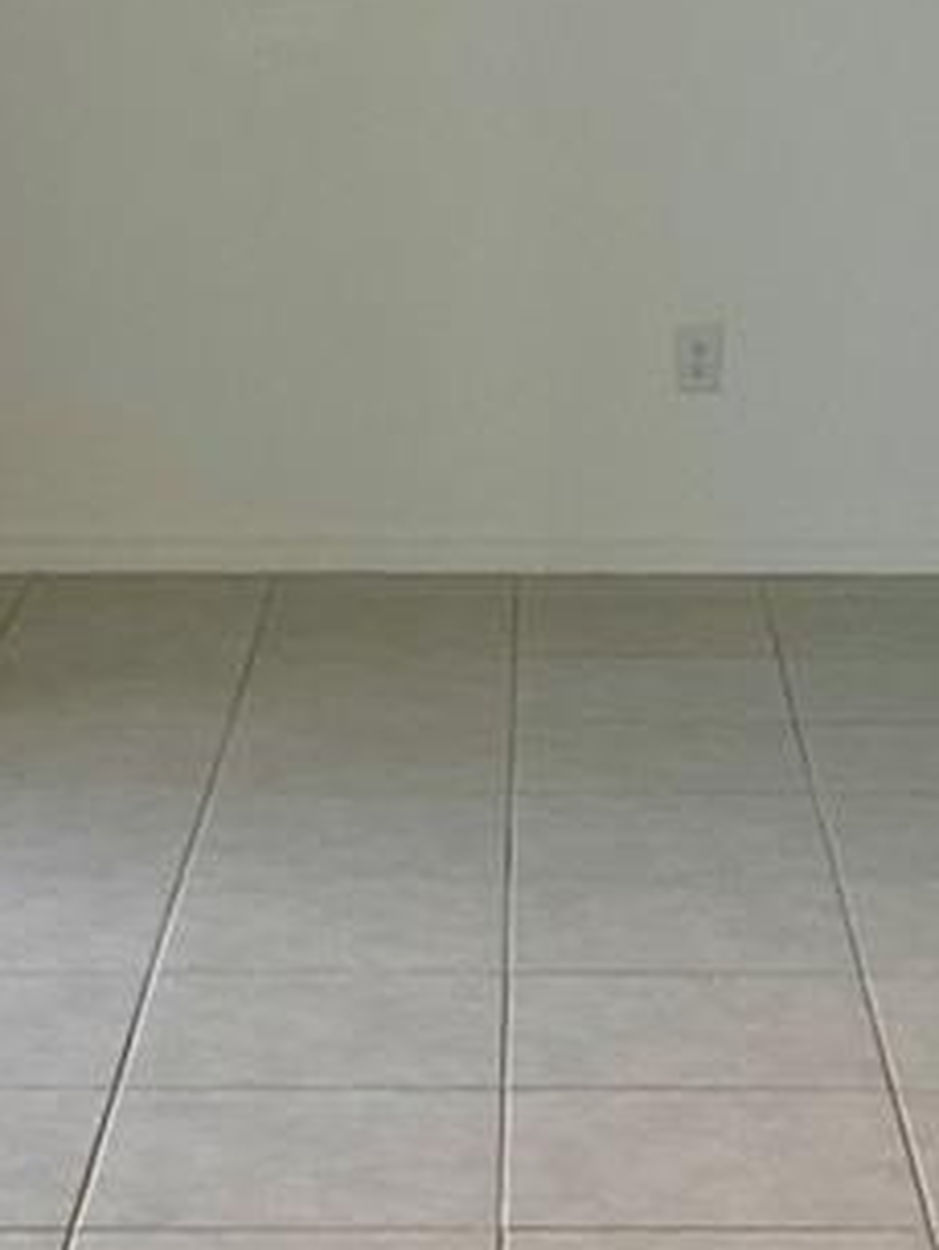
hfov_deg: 13.0
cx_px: 492
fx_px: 4120
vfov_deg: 17.2
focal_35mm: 114
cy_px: 467
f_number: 1.8
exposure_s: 1/120
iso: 50
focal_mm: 3
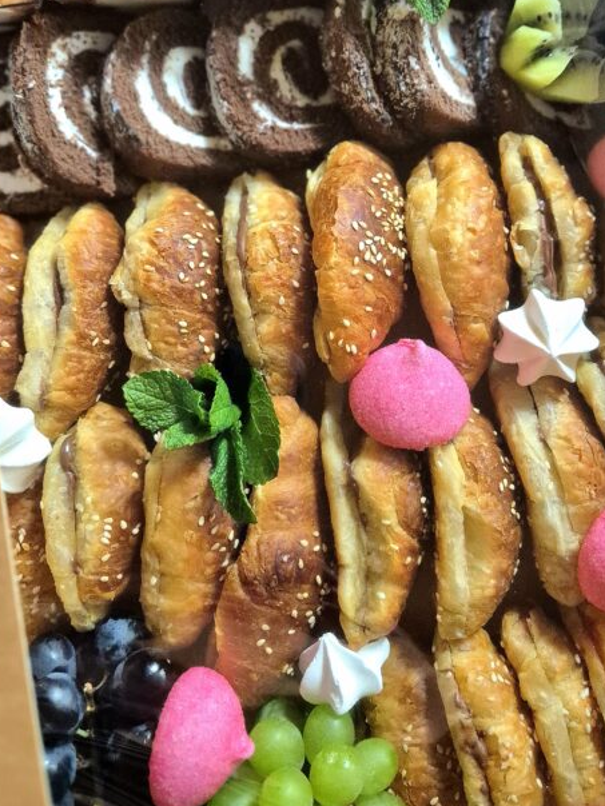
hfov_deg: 36.8
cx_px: 343
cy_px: 262
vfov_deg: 47.0
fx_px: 909
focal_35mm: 39
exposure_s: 1/100
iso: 500
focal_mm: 5.4
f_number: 1.8
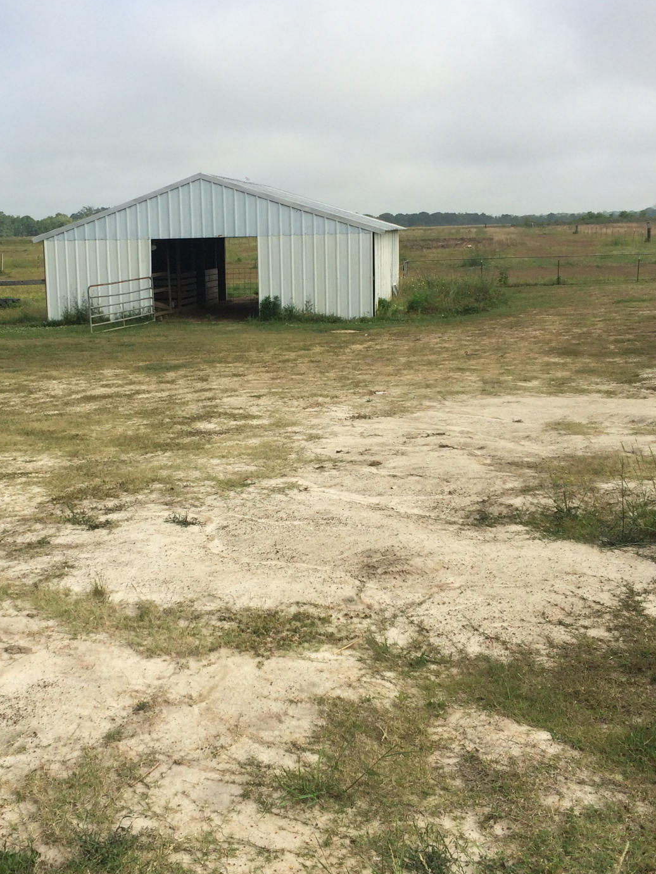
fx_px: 1061
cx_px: 237
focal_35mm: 42
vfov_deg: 44.8
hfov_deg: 34.1
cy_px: 406
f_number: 2.2
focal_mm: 4.15
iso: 32
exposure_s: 1/2415
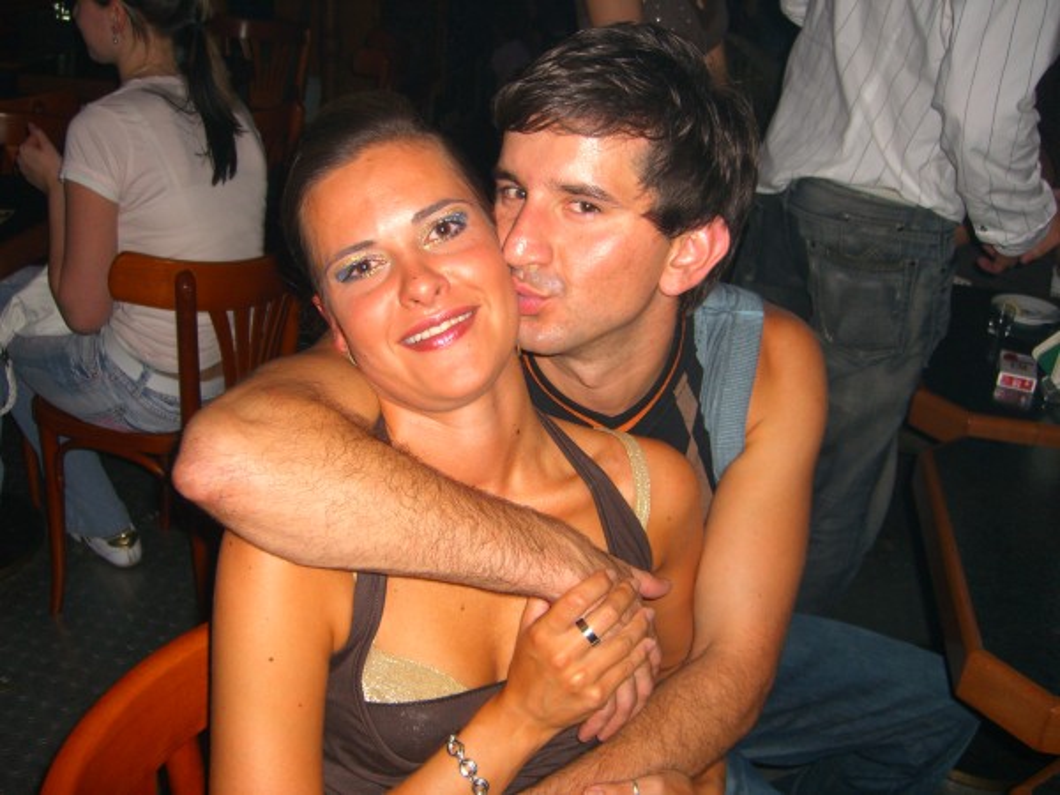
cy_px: 398
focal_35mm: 38
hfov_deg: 49.0
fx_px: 1164
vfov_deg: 37.7
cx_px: 530
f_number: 2.8
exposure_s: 1/60
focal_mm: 7.9
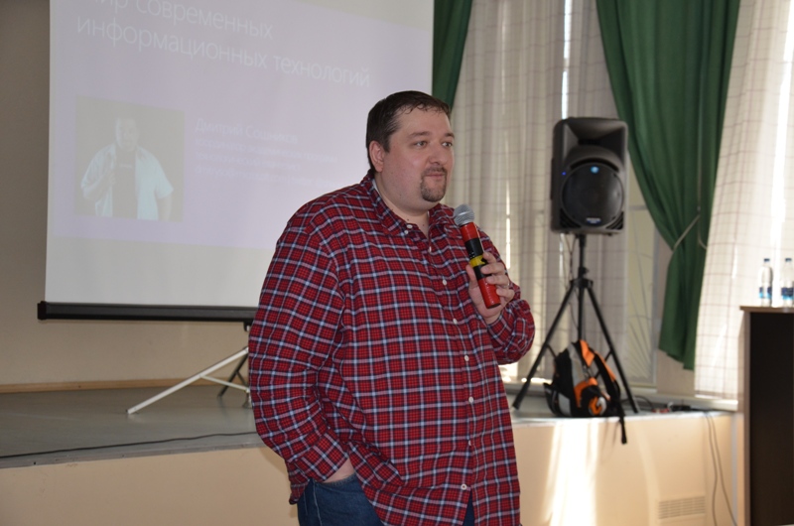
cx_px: 397
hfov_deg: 32.0
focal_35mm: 63
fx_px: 1387
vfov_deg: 21.5
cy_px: 263
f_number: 4.8
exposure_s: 1/60
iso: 400
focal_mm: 42
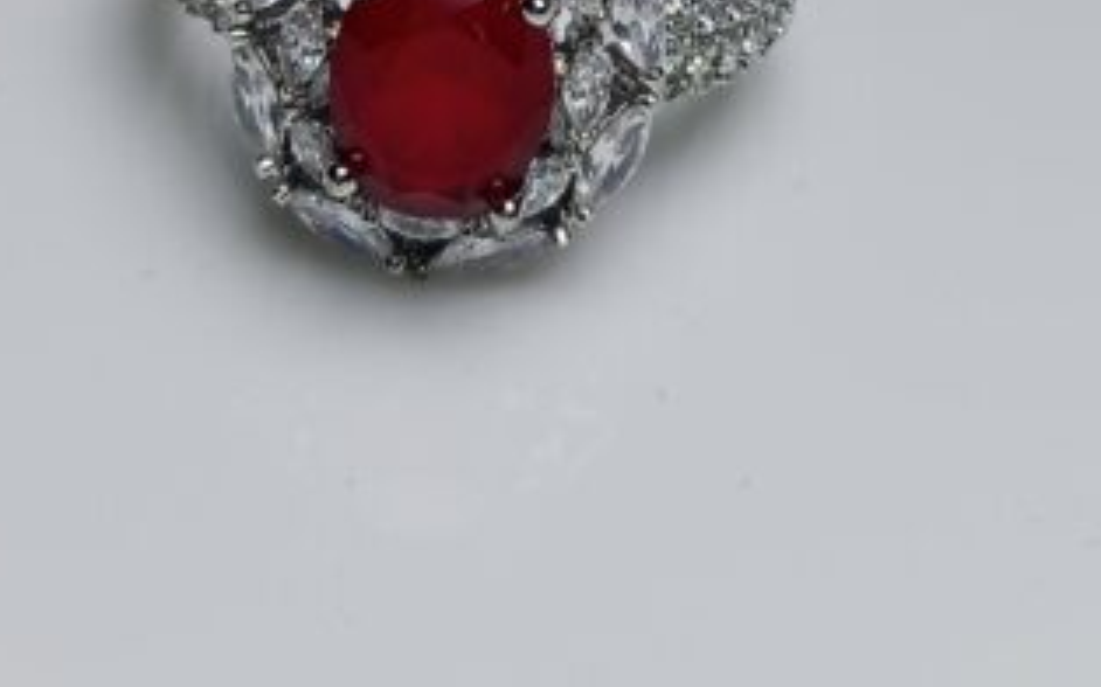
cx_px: 593
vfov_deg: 14.1
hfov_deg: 23.3
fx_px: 2670
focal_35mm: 89
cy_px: -212
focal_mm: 3.98
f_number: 1.8
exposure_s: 1/248
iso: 50
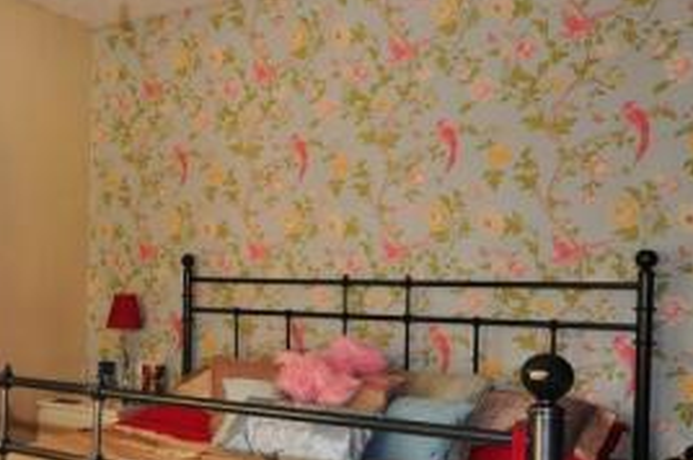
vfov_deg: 30.3
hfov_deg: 39.2
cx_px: -5
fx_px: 846
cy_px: 292
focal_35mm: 44
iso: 200
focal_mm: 12
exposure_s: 1/13
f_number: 14
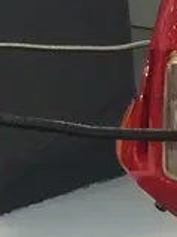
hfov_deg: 6.4
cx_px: 428
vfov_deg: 9.0
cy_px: 227
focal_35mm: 219
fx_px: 1495
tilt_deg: -19.5
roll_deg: +2.4
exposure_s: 1/30
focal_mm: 4.15
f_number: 2.2
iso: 100
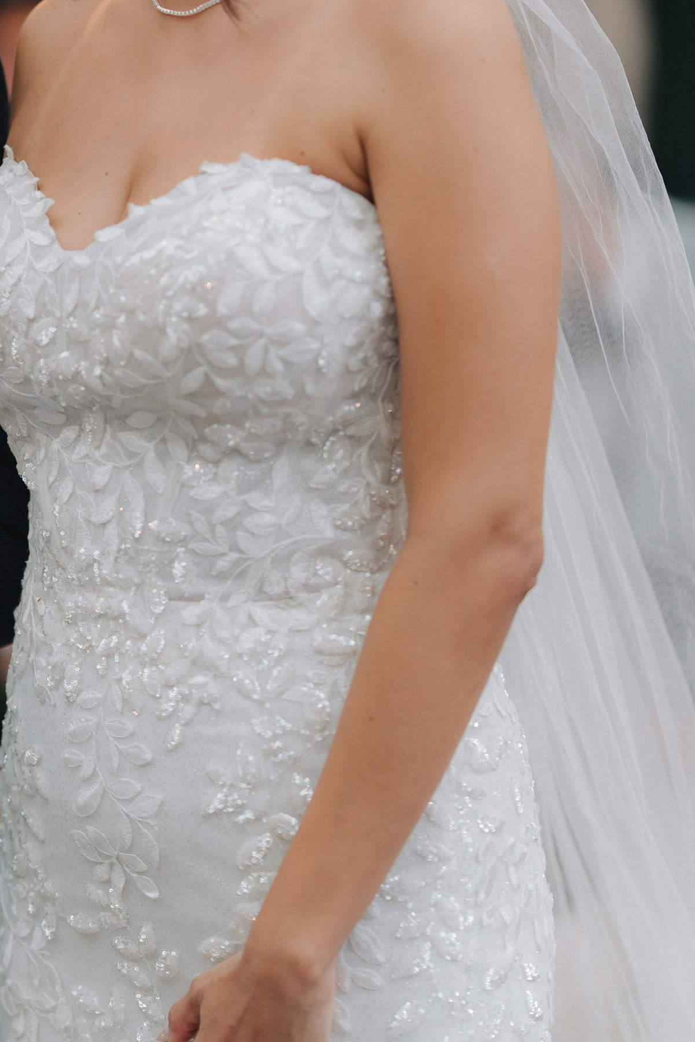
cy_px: 270
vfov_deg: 11.3
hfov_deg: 7.5
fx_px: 5268
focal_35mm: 182
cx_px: -1
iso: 400
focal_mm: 85
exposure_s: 1/500
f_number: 1.4
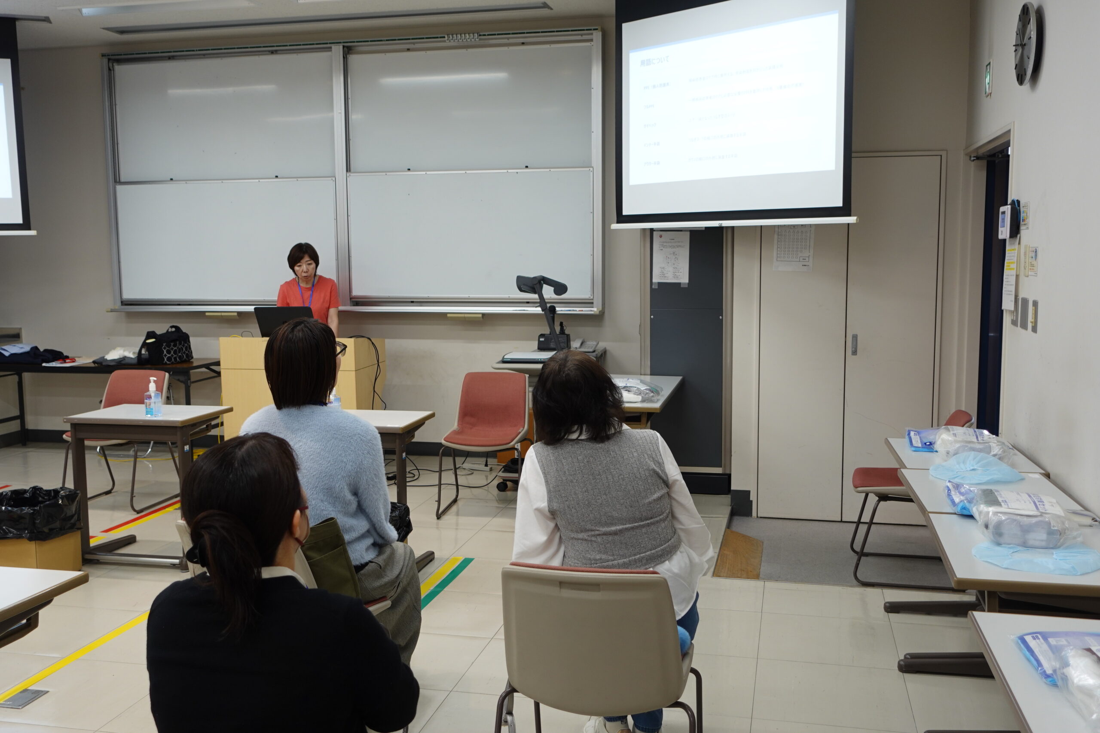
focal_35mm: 34
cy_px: 366
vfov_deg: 38.9
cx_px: 550
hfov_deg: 55.8
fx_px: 1039
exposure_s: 1/50
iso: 125
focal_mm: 12.35
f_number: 2.8
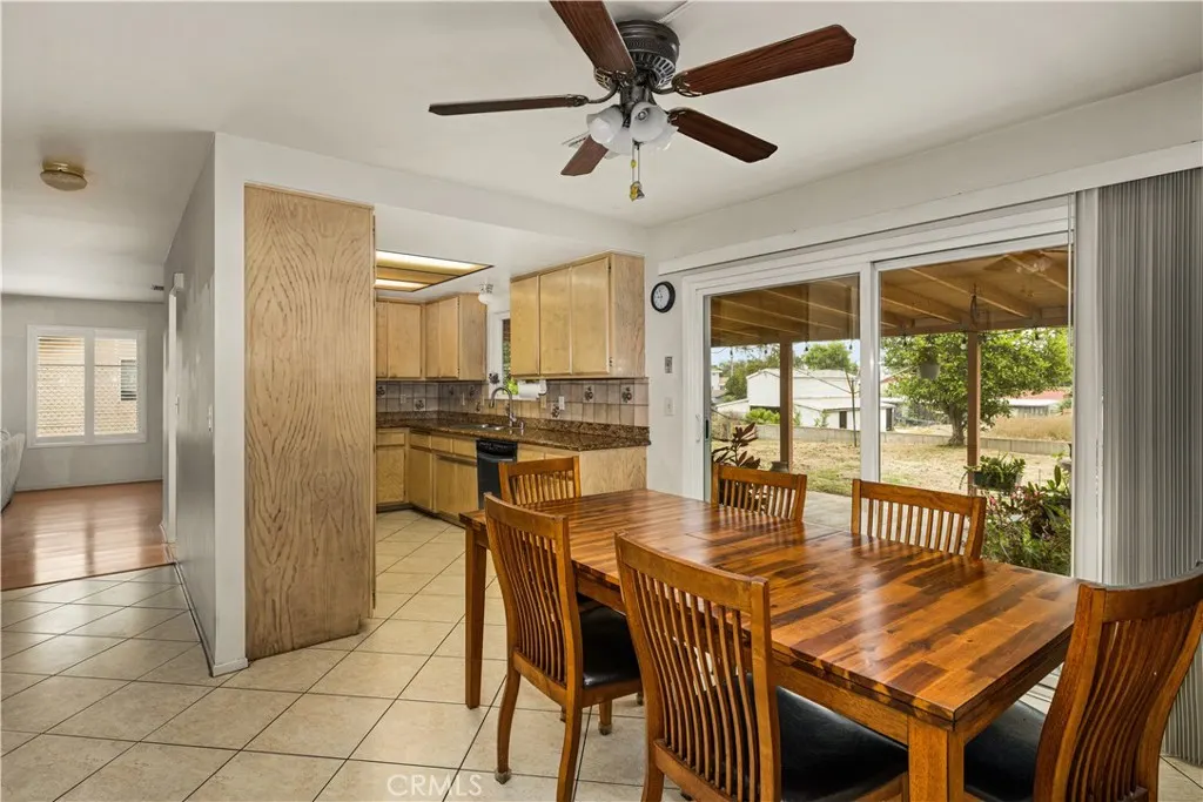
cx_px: 602
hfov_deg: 93.3
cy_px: 401
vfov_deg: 70.5
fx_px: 568
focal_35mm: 17
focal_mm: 17
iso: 100
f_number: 5.6
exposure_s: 1/5
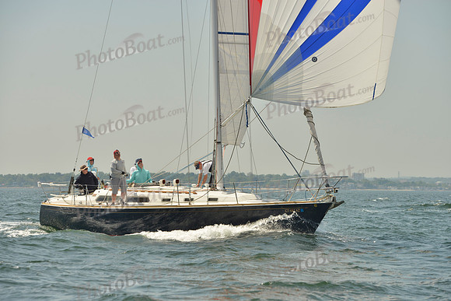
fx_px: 1566
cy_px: 150
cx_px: 226
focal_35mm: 125
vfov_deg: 11.0
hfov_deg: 16.4
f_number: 8
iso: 200
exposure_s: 1/1250
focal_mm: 125
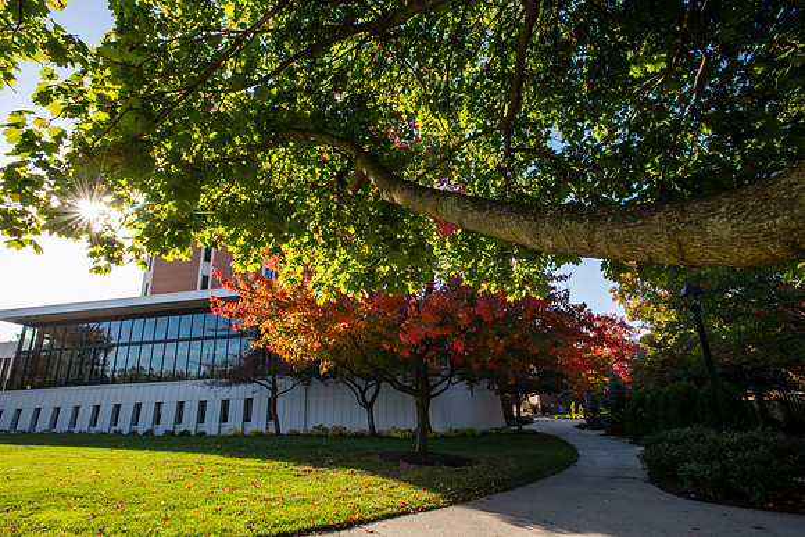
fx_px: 425
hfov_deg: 86.9
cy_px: 268
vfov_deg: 64.6
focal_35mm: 19
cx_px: 402
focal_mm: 19
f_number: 18
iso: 800
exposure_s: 1/125
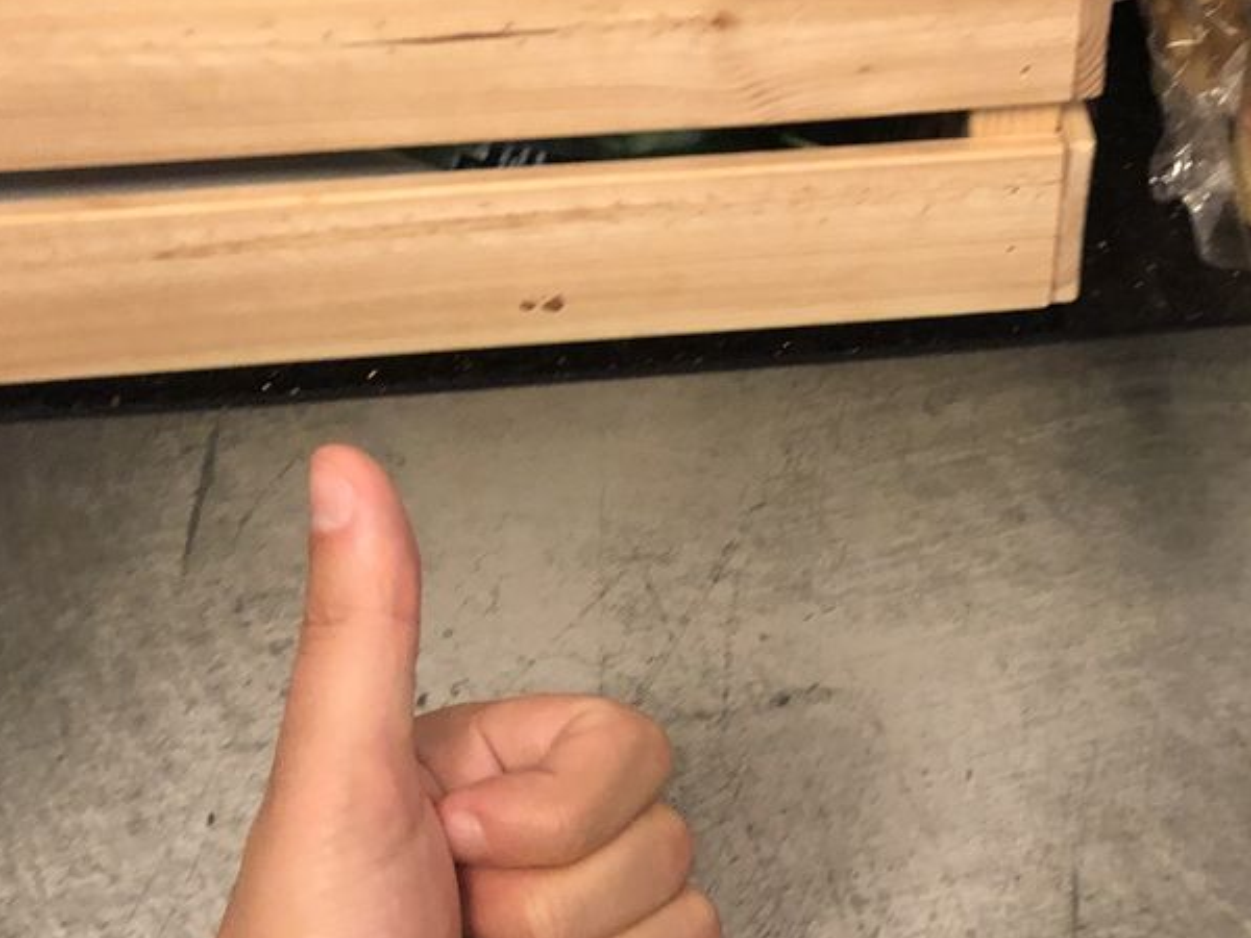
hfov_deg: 33.5
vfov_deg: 25.9
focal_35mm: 56
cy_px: 675
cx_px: 970
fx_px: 2024
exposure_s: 1/15
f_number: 1.8
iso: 100
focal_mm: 3.99
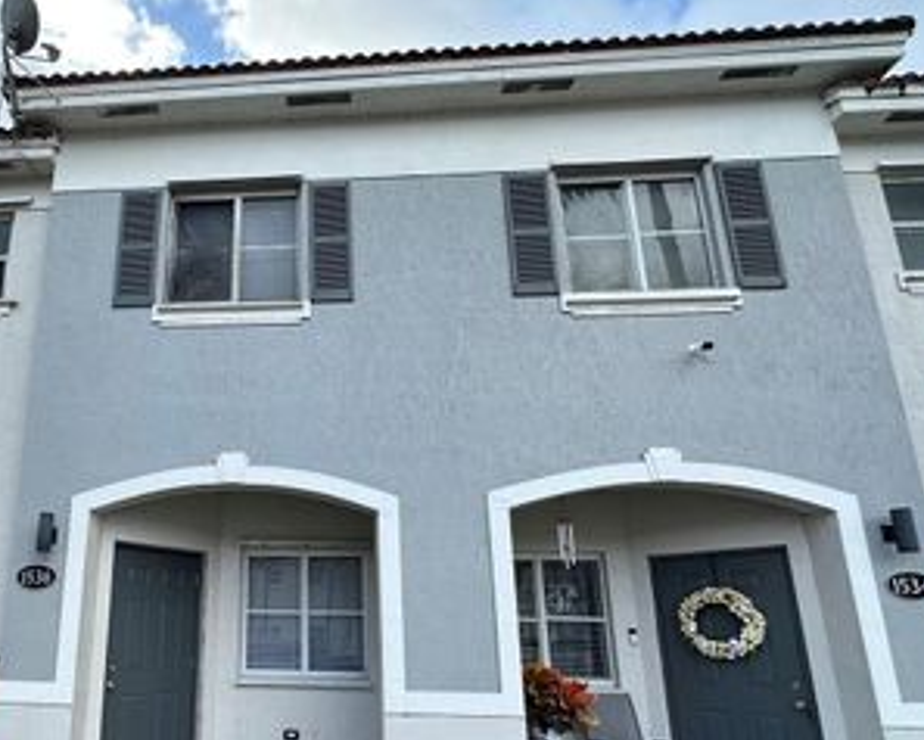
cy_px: 480
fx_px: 629
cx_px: 252
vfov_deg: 59.8
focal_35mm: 23
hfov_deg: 68.7
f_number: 2.2
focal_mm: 2.22
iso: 40
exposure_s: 1/567
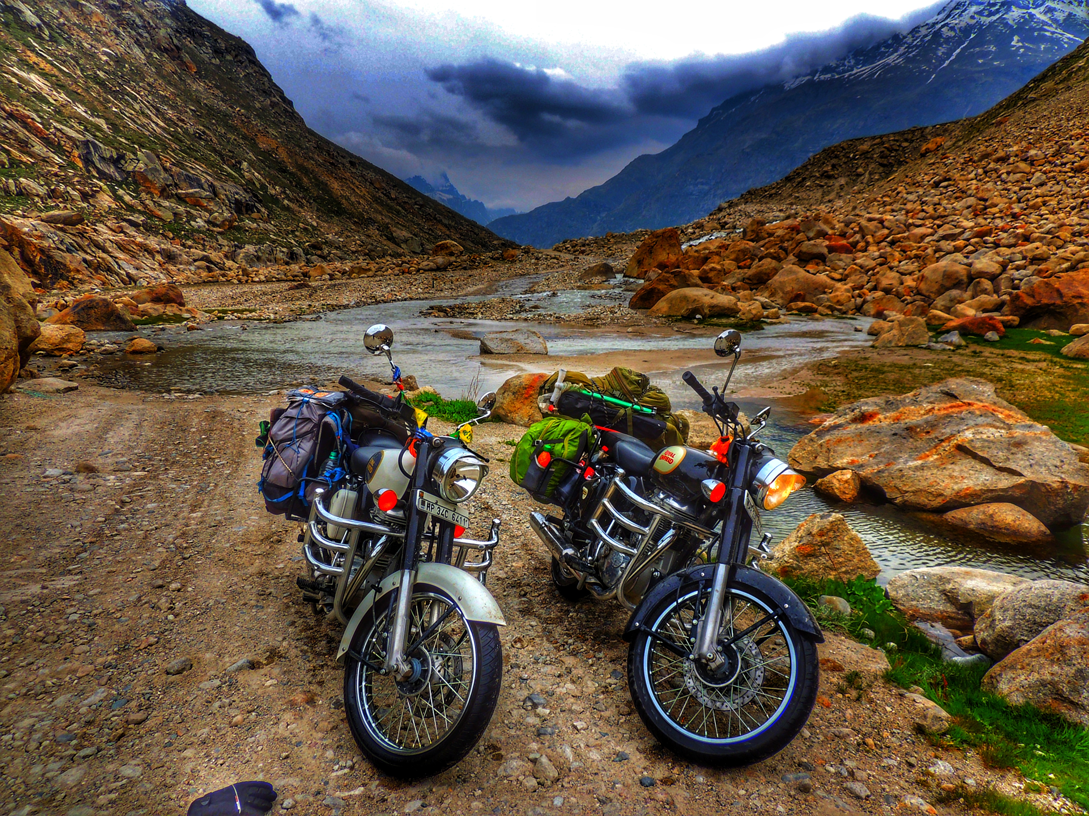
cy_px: 408
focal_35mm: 24
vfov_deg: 56.8
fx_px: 755
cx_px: 544
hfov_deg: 71.6
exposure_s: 1/250
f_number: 3
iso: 100
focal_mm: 4.3
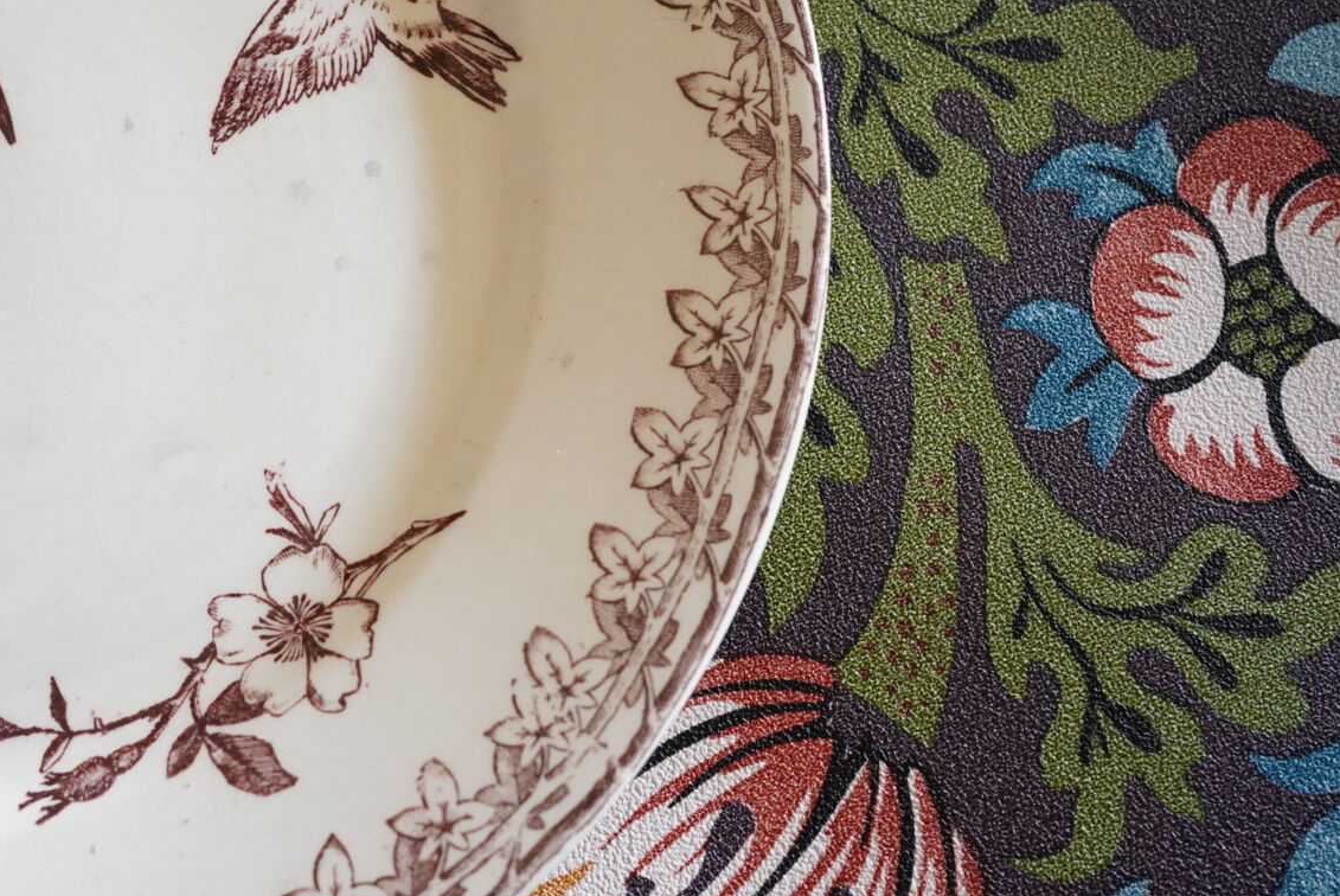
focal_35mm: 50
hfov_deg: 38.8
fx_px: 1862
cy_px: 296
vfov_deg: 26.9
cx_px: 386
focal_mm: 35
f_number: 9
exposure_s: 1/40
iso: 5000
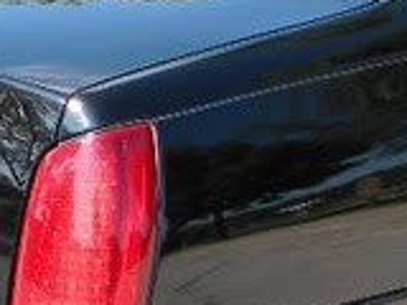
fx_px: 2116
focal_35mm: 180
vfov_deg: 8.2
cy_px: 104
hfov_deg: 10.9
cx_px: 392
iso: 80
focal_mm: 6.4
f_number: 3.7
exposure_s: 1/271
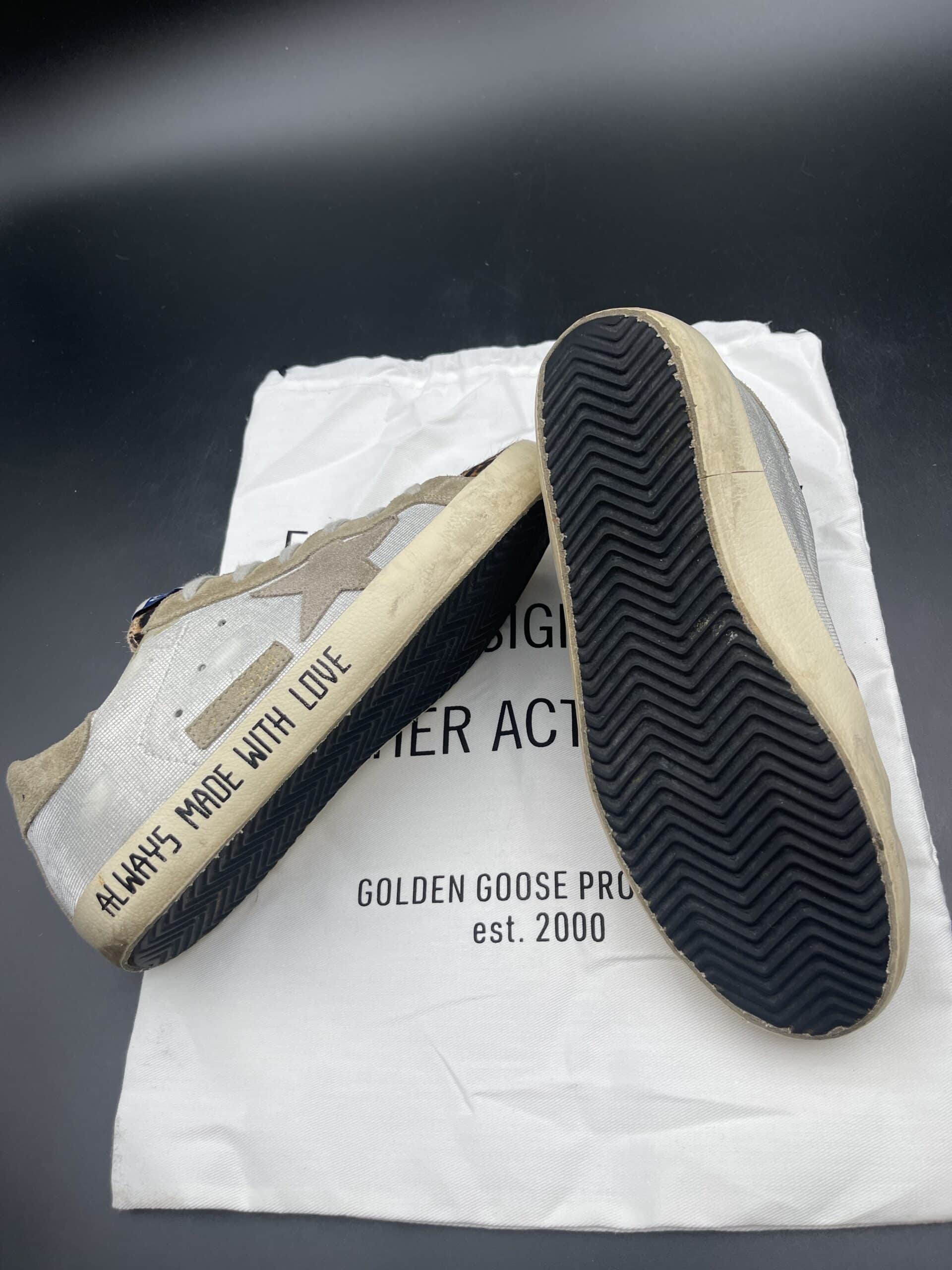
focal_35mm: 26
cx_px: 476
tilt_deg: -60.6
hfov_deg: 53.1
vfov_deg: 67.3
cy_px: 635
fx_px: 953
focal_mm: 5.1
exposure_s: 1/653
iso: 32
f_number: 1.6
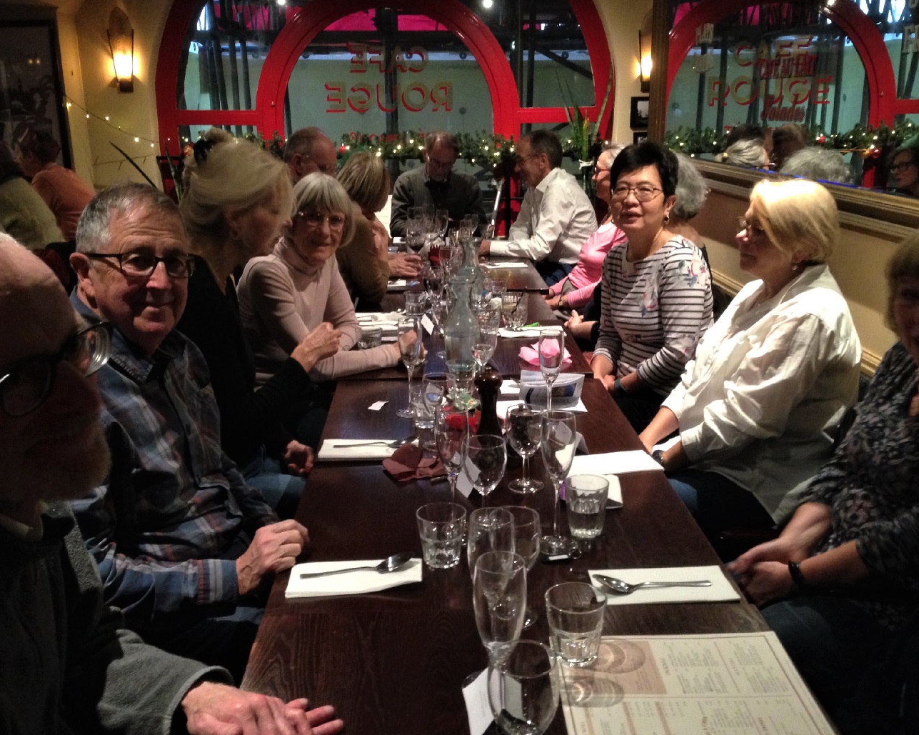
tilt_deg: -14.4
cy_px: 372
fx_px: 952
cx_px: 467
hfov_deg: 51.5
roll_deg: +3.5
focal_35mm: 35
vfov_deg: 42.2
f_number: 2.4
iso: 320
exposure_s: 1/20
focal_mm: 4.12
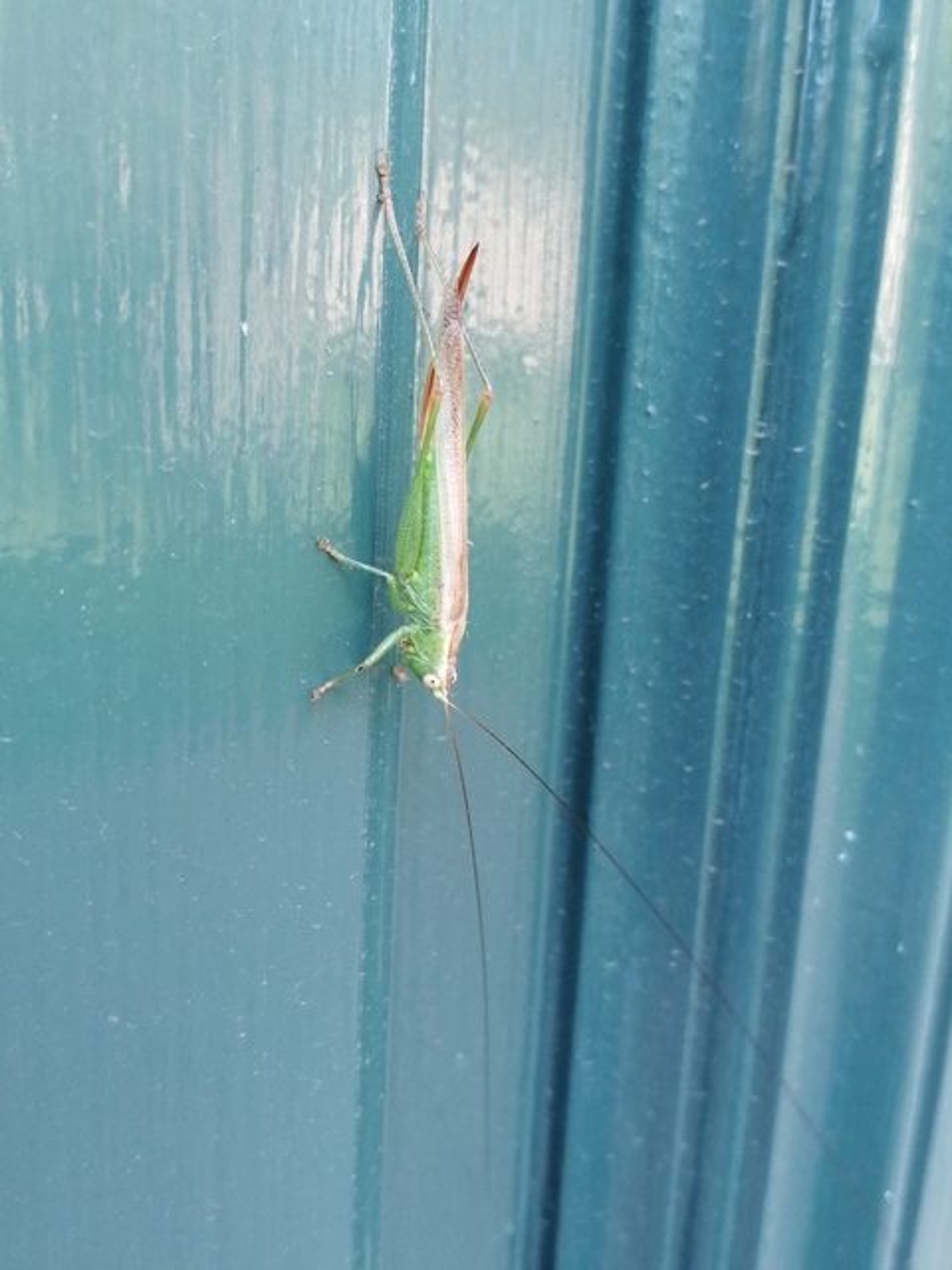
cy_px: 635
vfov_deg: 55.4
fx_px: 1210
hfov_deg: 42.9
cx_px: 476
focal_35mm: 33
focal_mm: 3.46
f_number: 1.8
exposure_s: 1/50
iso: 64
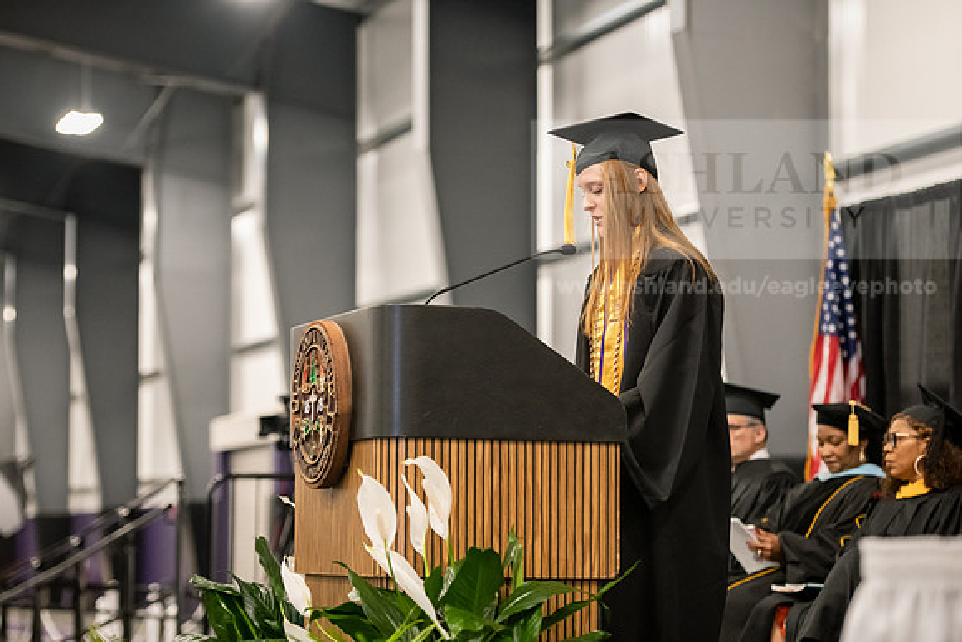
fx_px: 2673
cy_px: 321
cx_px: 481
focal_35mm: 100
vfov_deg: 13.7
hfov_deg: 20.4
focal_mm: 100
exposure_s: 1/200
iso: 4000
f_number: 3.2
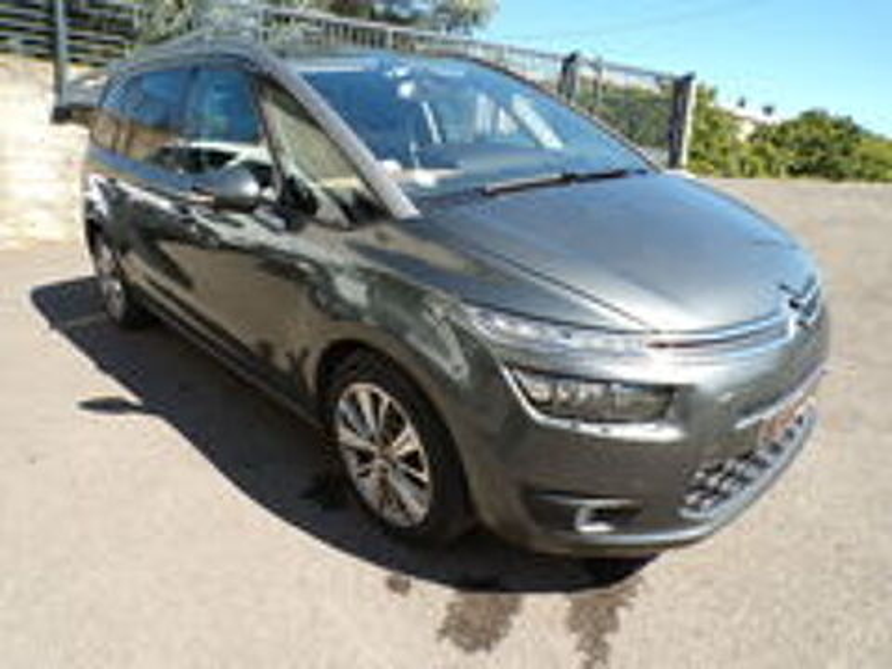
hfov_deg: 71.6
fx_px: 618
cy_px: 334
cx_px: 446
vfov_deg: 56.8
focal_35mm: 24
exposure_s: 1/140
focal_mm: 4.3
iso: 100
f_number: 5.8
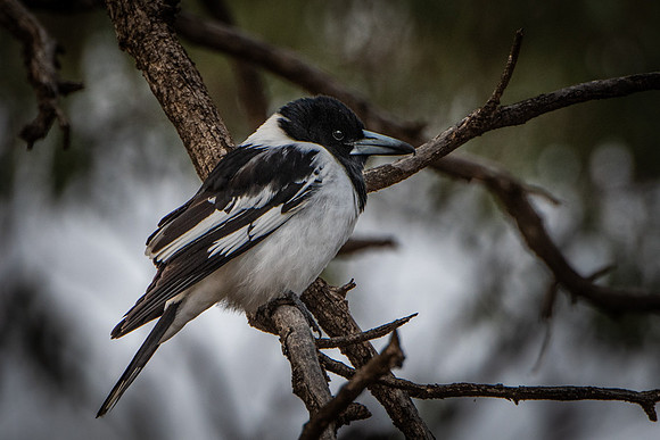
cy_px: 200
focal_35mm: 978
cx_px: 300
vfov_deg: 1.4
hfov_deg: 2.1
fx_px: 17935
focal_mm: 400
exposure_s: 1/800
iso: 800
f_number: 5.6
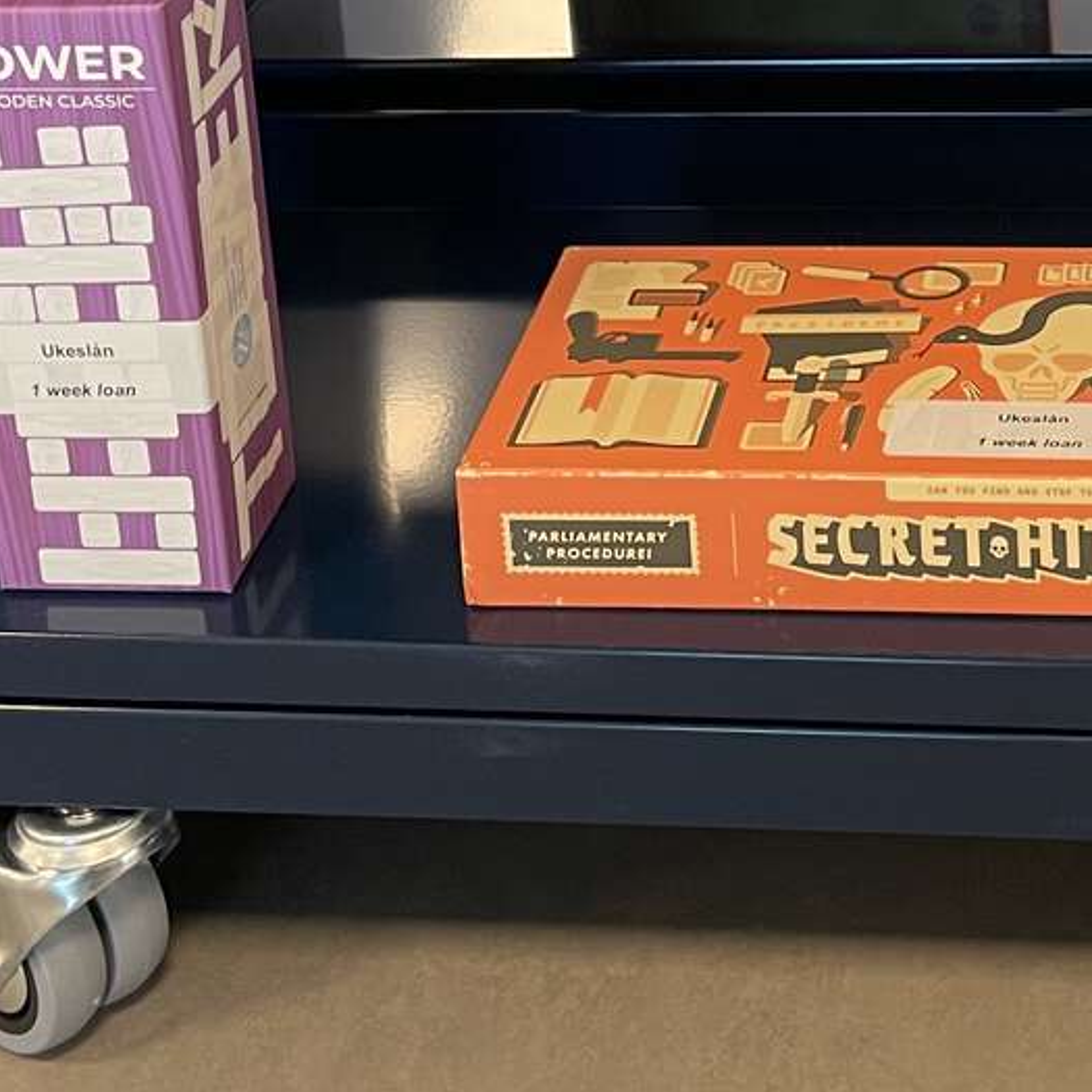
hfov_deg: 20.1
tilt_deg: -17.3
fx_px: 2998
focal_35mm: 84
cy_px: -302
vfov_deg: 19.2
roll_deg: +1.6
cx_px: 1063
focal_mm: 4.2
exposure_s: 1/50
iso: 80
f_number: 1.6
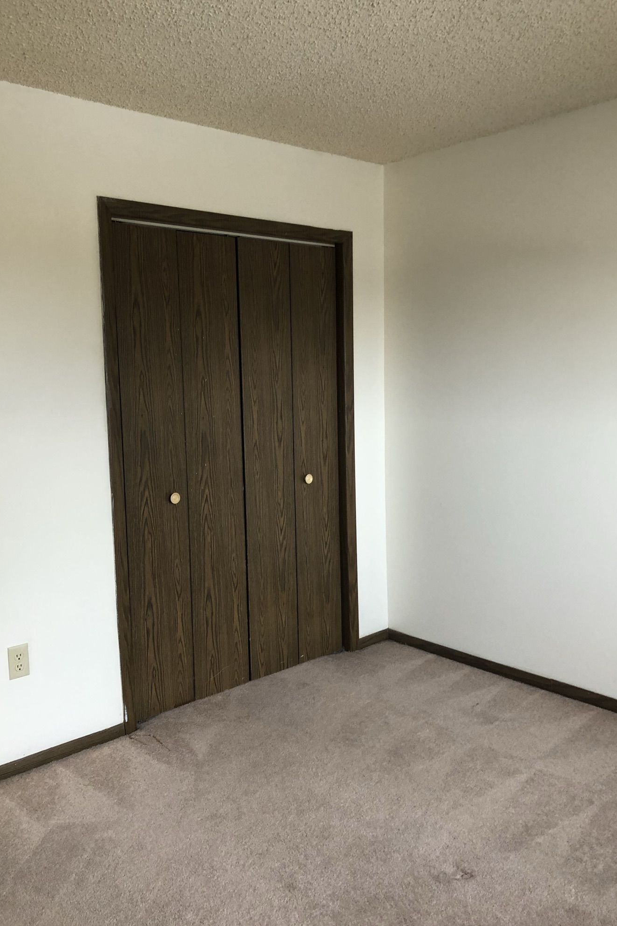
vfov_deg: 61.9
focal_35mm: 30
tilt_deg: -8.7
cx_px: 276
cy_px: 453
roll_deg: +1.5
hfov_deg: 43.5
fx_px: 771
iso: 40
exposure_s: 1/17
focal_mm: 3.99
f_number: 1.8
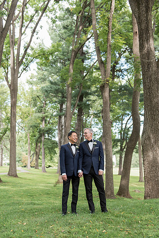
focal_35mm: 42
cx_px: 80
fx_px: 278
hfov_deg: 31.9
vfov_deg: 46.4
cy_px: 119
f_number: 2.8
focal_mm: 42
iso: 400
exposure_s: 1/500
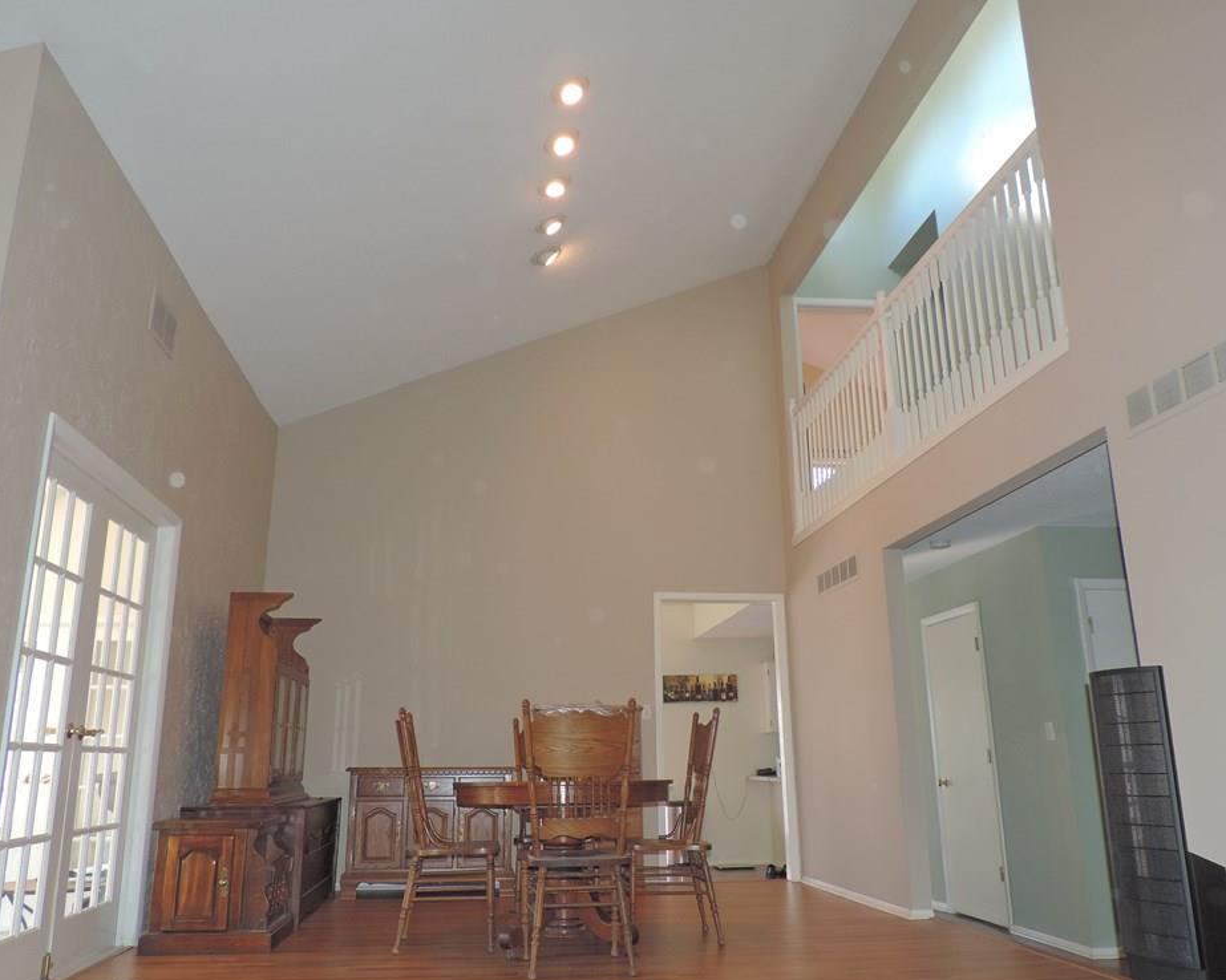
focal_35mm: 26
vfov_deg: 54.9
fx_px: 943
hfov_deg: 66.0
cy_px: 499
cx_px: 590
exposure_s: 1/30
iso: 200
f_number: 3
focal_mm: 4.3
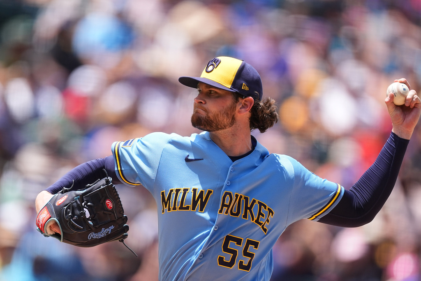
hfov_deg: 2.3
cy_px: 140
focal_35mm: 900
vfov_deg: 1.5
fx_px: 10531
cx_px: 210
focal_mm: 600
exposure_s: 1/2000
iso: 400
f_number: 4
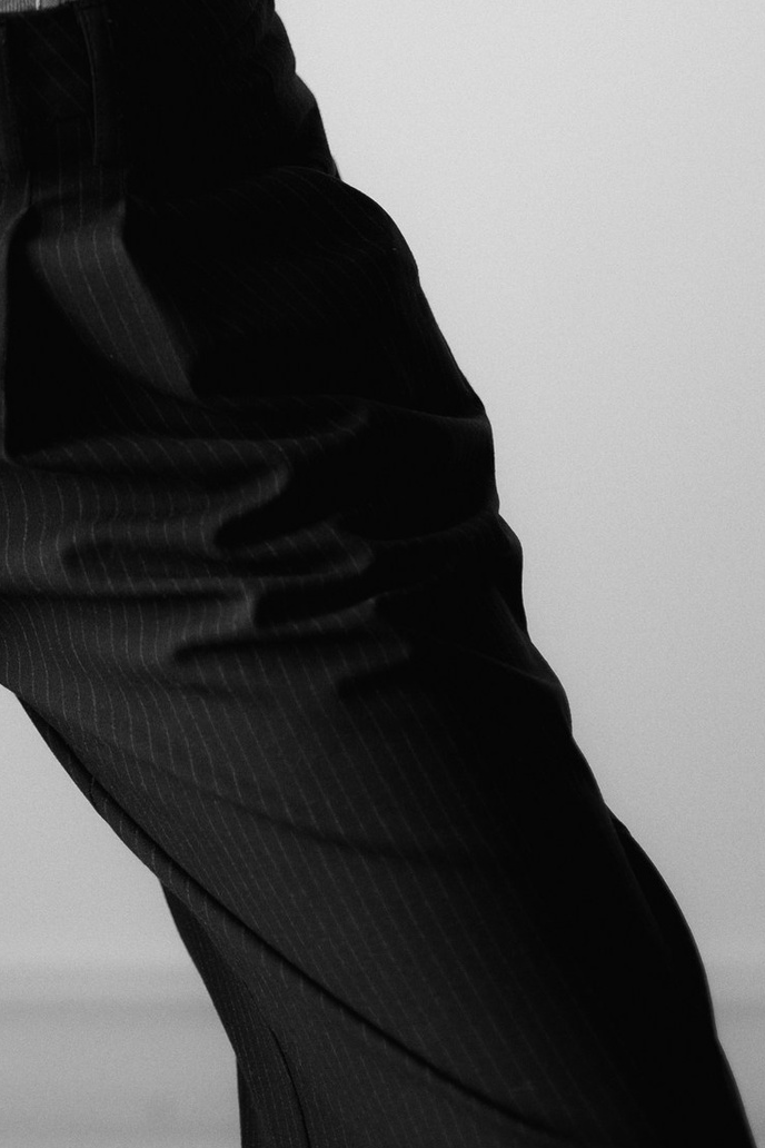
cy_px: -696
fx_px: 5928
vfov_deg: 10.6
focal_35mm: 186
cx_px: 12
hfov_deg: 7.4
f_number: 1.2
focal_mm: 50
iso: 100
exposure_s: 1/250
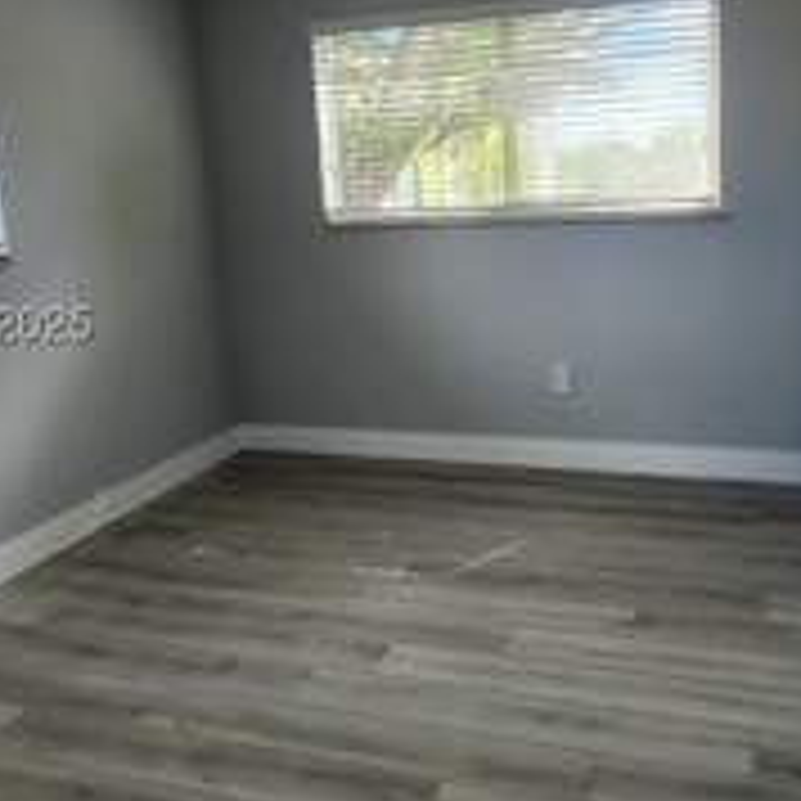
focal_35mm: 31
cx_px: 490
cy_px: 333
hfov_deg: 52.1
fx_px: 812
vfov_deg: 52.3
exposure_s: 1/60
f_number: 2.2
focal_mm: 2.2
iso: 64
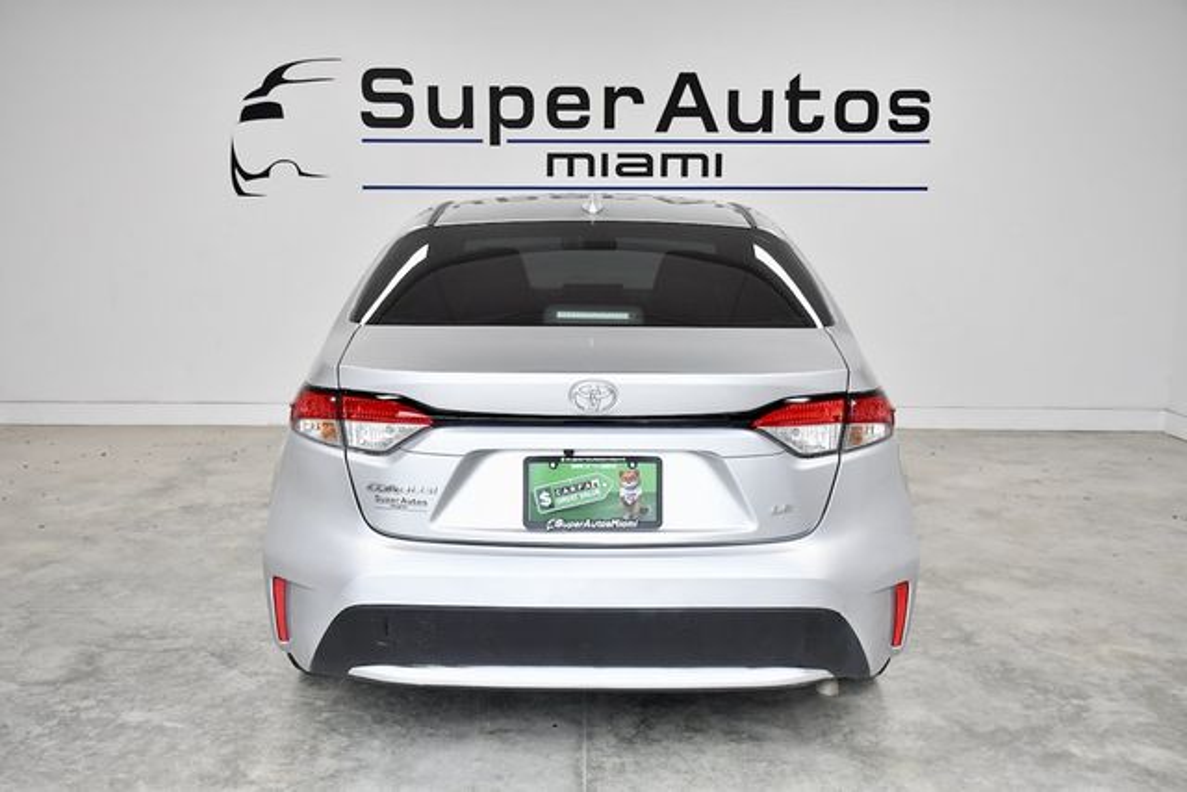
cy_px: 396
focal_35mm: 39
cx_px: 594
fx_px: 1286
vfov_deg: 34.2
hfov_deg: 49.5
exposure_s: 1/500
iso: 1250
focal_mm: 26
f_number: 5.6
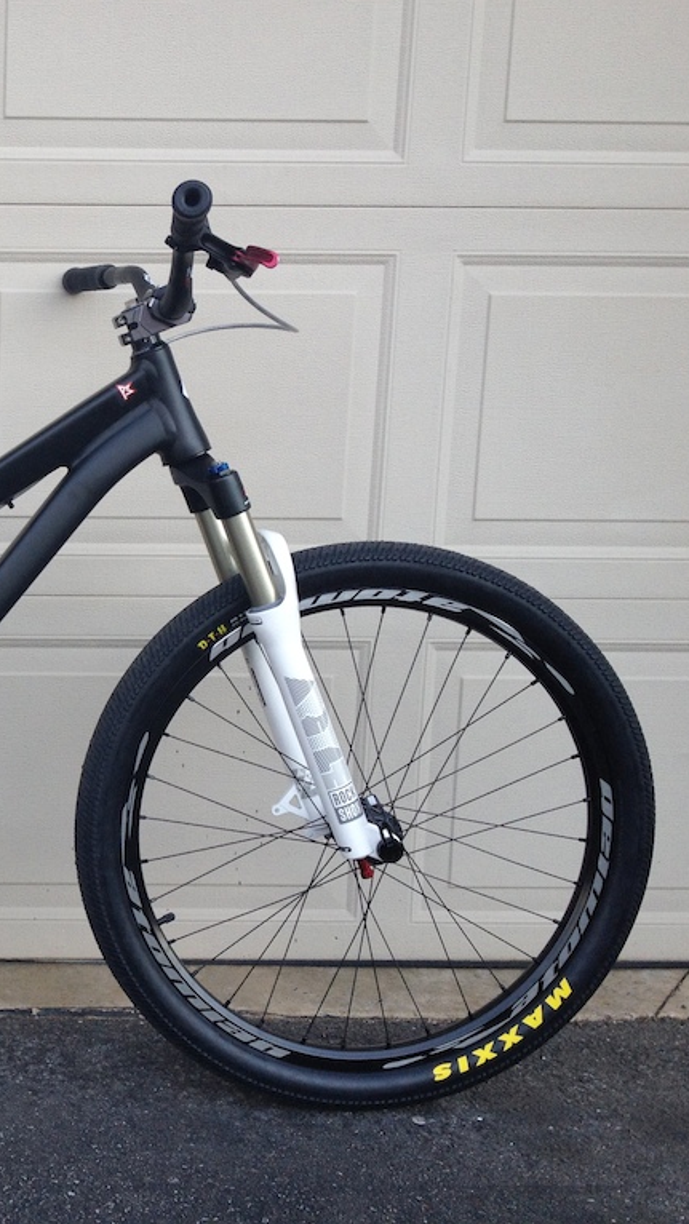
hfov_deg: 22.1
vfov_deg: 40.6
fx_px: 1656
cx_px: -86
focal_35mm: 51
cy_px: 612
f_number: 2.4
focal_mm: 4.28
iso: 64
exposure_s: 1/173
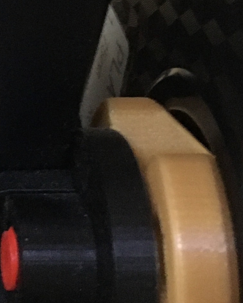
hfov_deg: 11.9
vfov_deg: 15.9
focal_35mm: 120
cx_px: -180
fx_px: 1079
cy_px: 39
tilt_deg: -48.6
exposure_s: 1/17
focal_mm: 4.15
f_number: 2.2
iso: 250
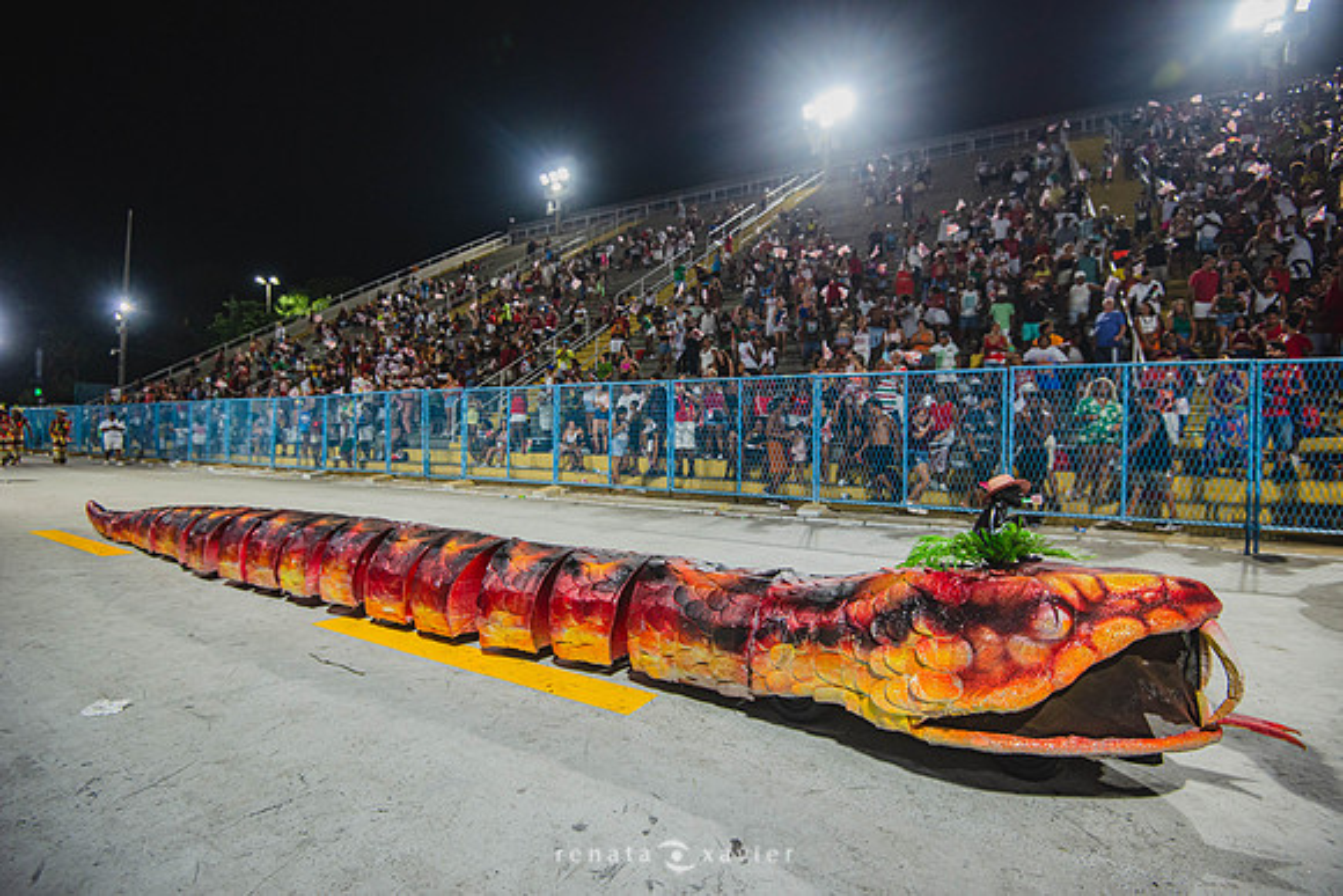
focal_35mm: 16
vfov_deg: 73.8
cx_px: 672
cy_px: 448
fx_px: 597
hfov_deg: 96.7
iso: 2000
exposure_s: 1/250
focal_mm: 16
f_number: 4
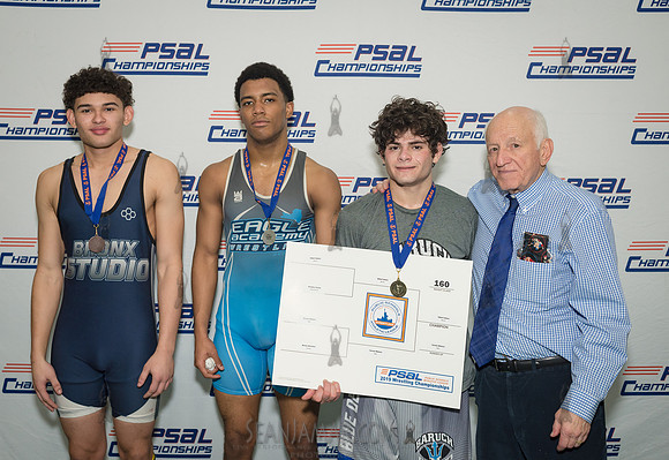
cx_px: 309
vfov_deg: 34.7
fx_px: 735
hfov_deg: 48.9
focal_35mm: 39
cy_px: 221
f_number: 5
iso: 1600
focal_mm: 35
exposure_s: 1/250
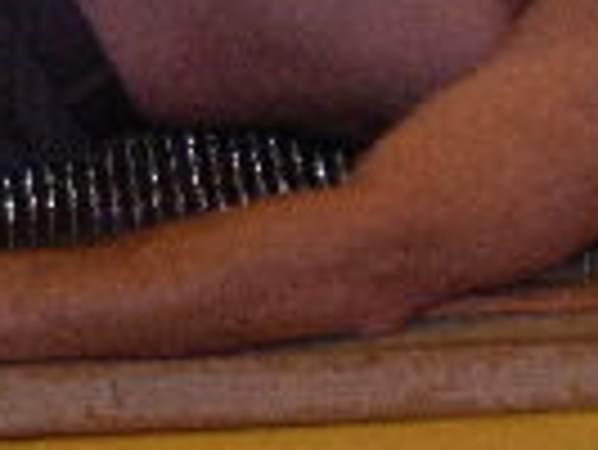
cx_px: 189
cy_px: -148
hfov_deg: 4.0
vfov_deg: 3.0
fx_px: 8455
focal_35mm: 489
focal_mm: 21.6
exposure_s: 1/60
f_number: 4.8
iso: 400
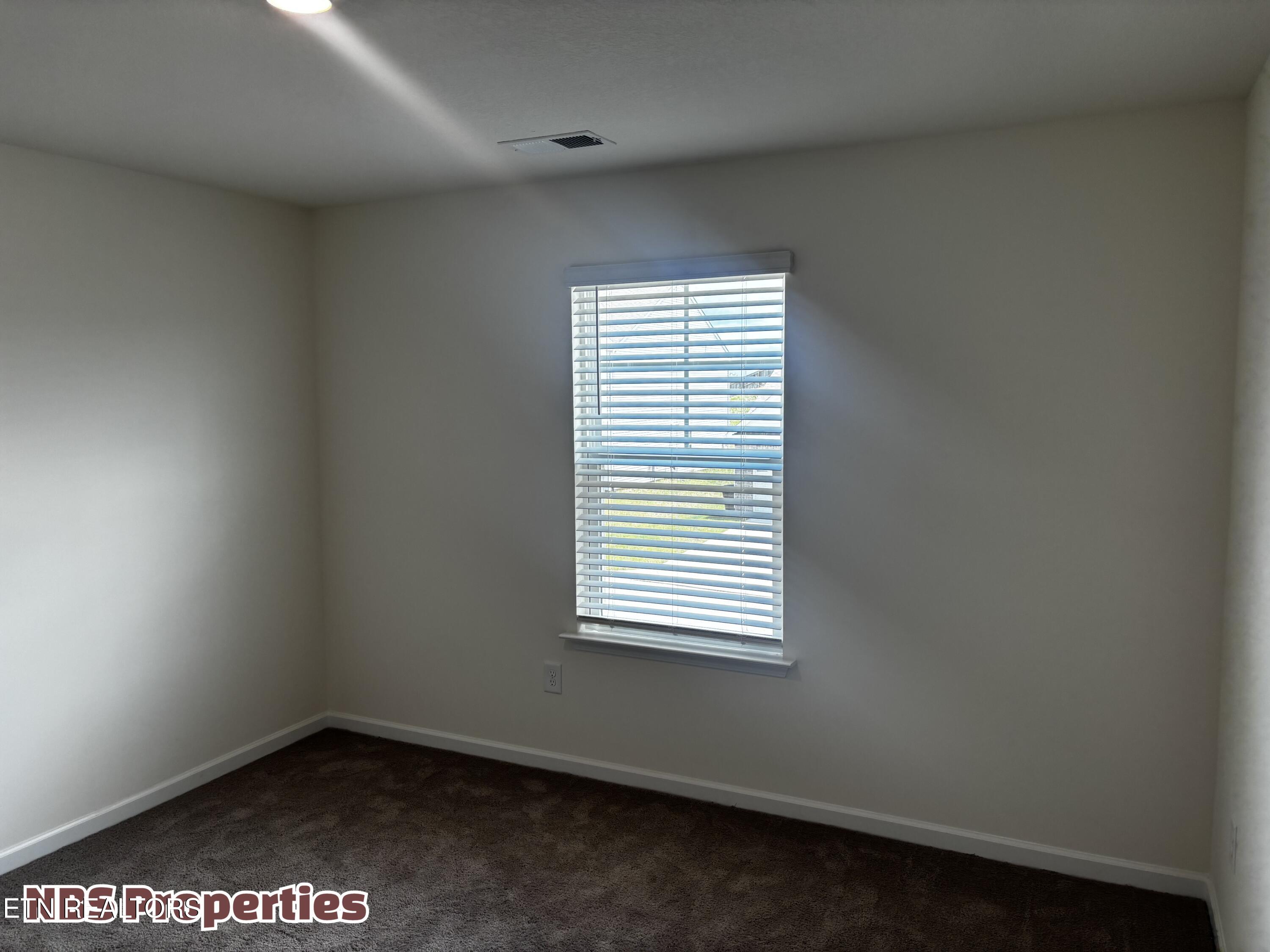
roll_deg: +0.9
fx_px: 954
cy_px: 476
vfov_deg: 53.1
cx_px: 635
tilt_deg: -4.7
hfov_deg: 67.3
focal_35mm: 26
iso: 64
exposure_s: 1/166
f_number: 1.6
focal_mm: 5.96
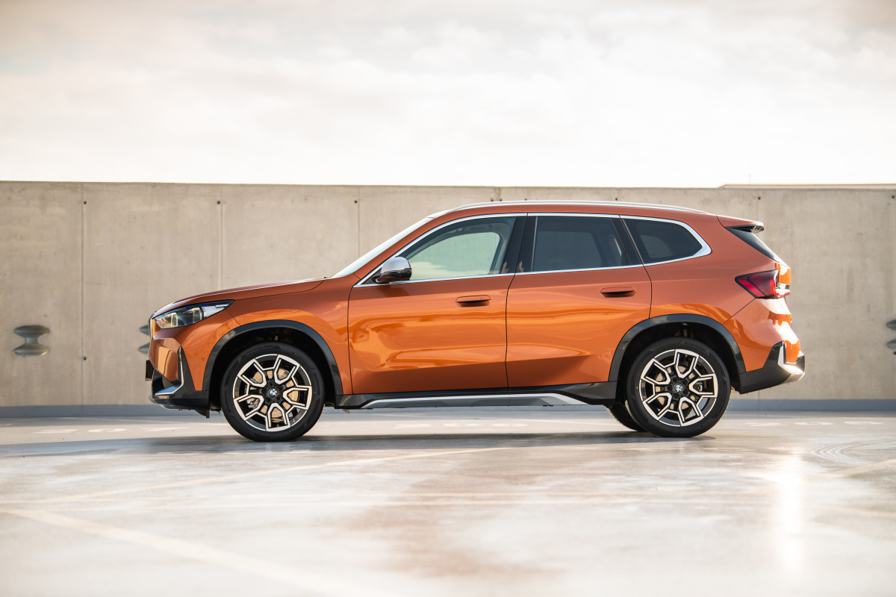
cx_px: 448
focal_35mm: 100
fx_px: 2489
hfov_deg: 20.4
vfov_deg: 13.7
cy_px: 298
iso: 100
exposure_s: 1/320
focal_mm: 100
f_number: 2.8
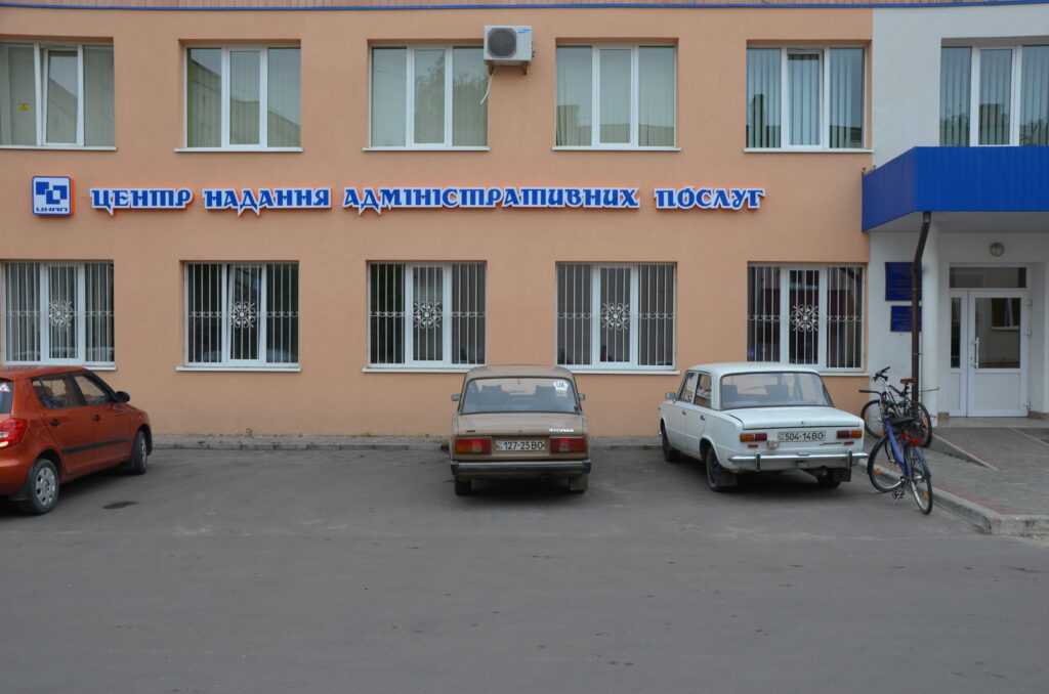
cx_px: 524
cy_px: 347
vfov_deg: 39.8
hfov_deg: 57.3
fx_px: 959
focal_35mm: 33
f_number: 8
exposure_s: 1/250
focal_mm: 22
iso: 200
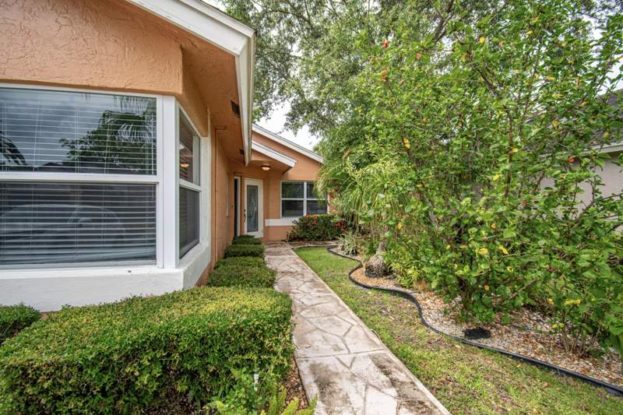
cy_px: 208
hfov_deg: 100.4
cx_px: 312
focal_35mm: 15
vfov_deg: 77.3
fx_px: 260
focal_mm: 10
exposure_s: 1/1250
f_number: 5
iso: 400
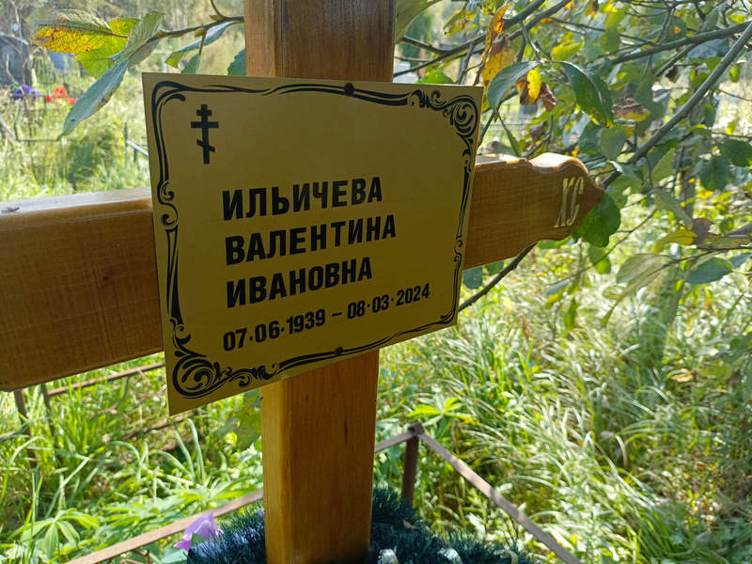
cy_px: 282
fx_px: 543
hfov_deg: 69.4
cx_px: 376
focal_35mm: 25
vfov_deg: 54.9
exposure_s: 1/229
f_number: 1.69
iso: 112
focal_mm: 4.76
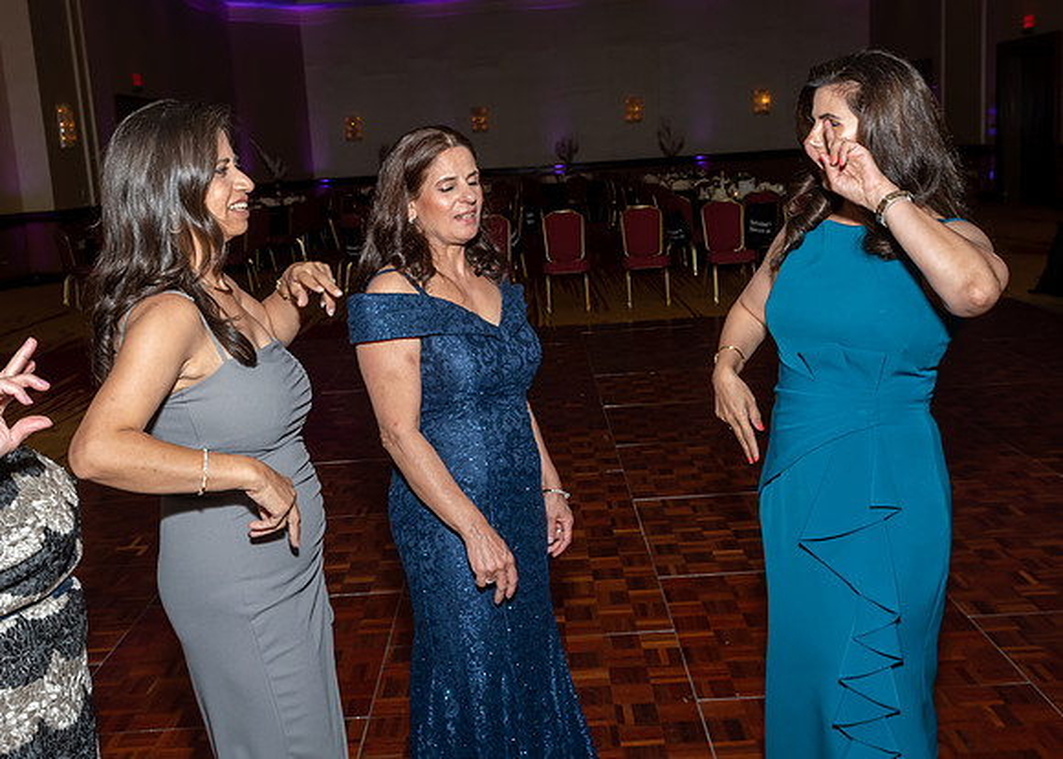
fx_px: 1109
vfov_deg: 37.7
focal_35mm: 37
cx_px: 522
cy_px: 333
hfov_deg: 51.2
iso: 400
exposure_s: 1/250
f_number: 6.3
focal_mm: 20
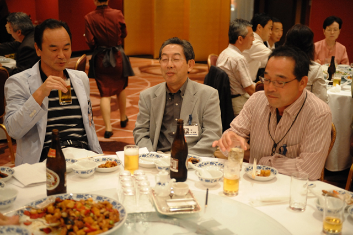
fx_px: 490
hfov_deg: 39.6
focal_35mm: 50
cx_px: 176
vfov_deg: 27.0
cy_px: 118
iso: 4000
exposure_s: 1/125
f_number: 2.8
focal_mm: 50
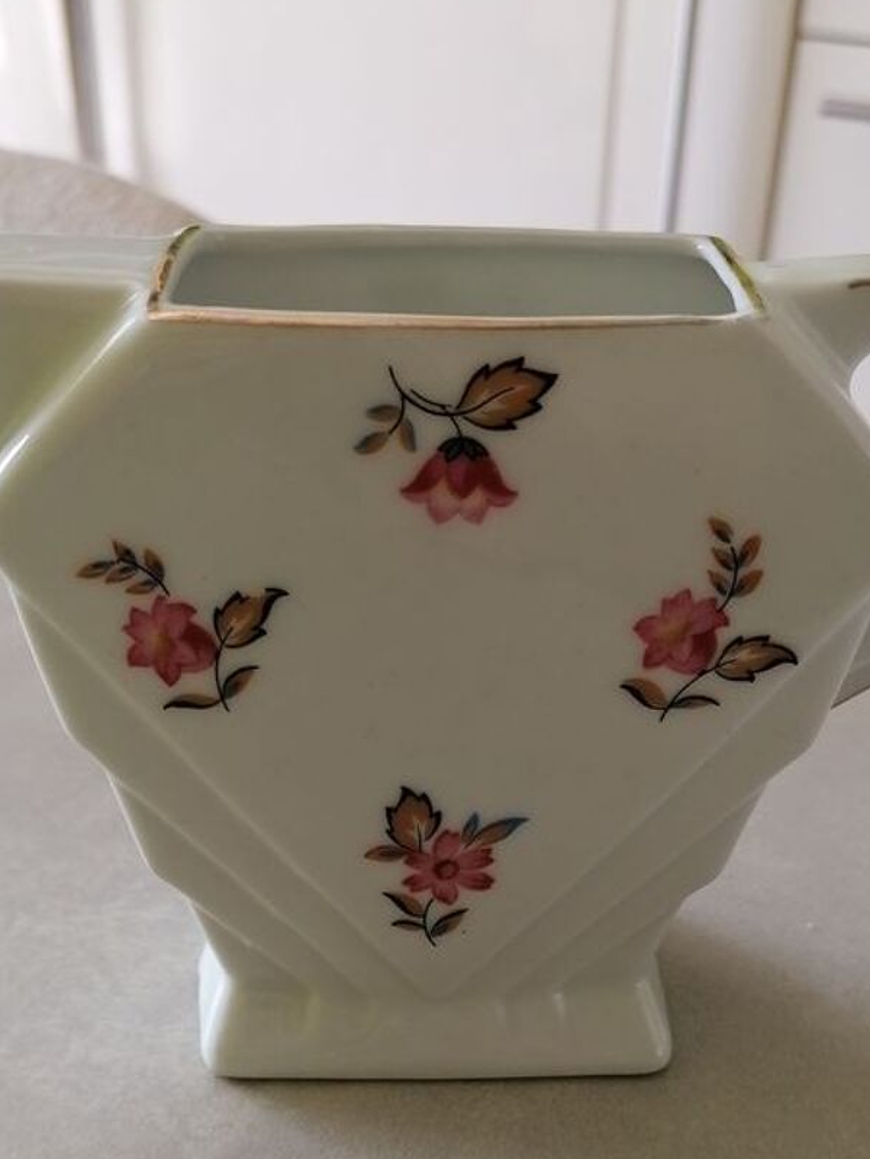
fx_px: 1508
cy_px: 766
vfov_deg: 41.6
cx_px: 442
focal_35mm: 45
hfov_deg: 32.2
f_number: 1.8
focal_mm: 4.75
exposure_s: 1/50
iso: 80
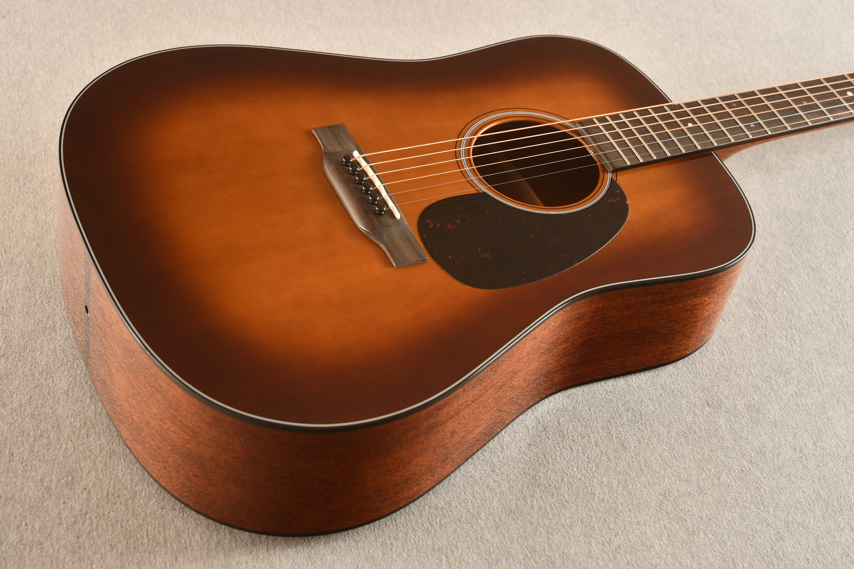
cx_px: 427
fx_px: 1637
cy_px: 284
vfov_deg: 19.7
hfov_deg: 29.2
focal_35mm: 69
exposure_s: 1/50
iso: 200
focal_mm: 46
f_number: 4.5
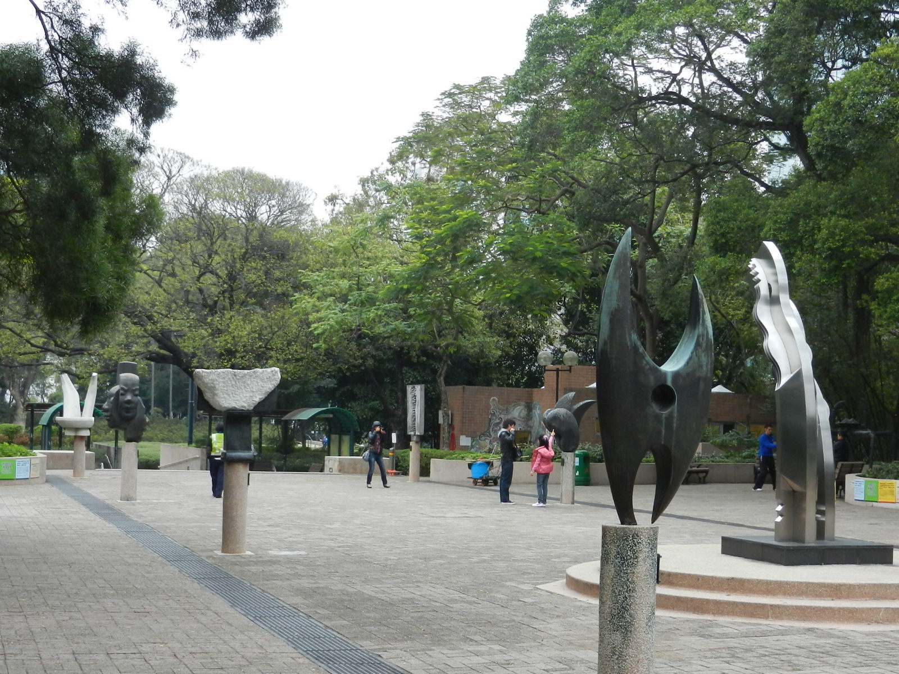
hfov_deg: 42.1
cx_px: 450
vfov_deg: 32.2
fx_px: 1169
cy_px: 337
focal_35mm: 45
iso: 160
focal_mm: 8.2
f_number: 4.2
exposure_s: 1/100
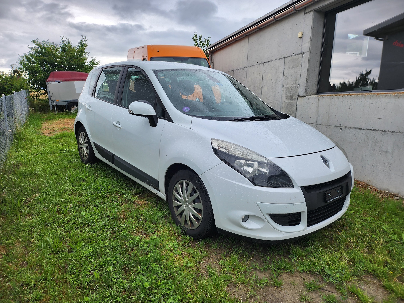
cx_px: 202
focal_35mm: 24
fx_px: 280
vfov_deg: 56.8
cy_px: 152
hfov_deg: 71.6
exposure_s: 1/421
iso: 50
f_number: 1.8
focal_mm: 5
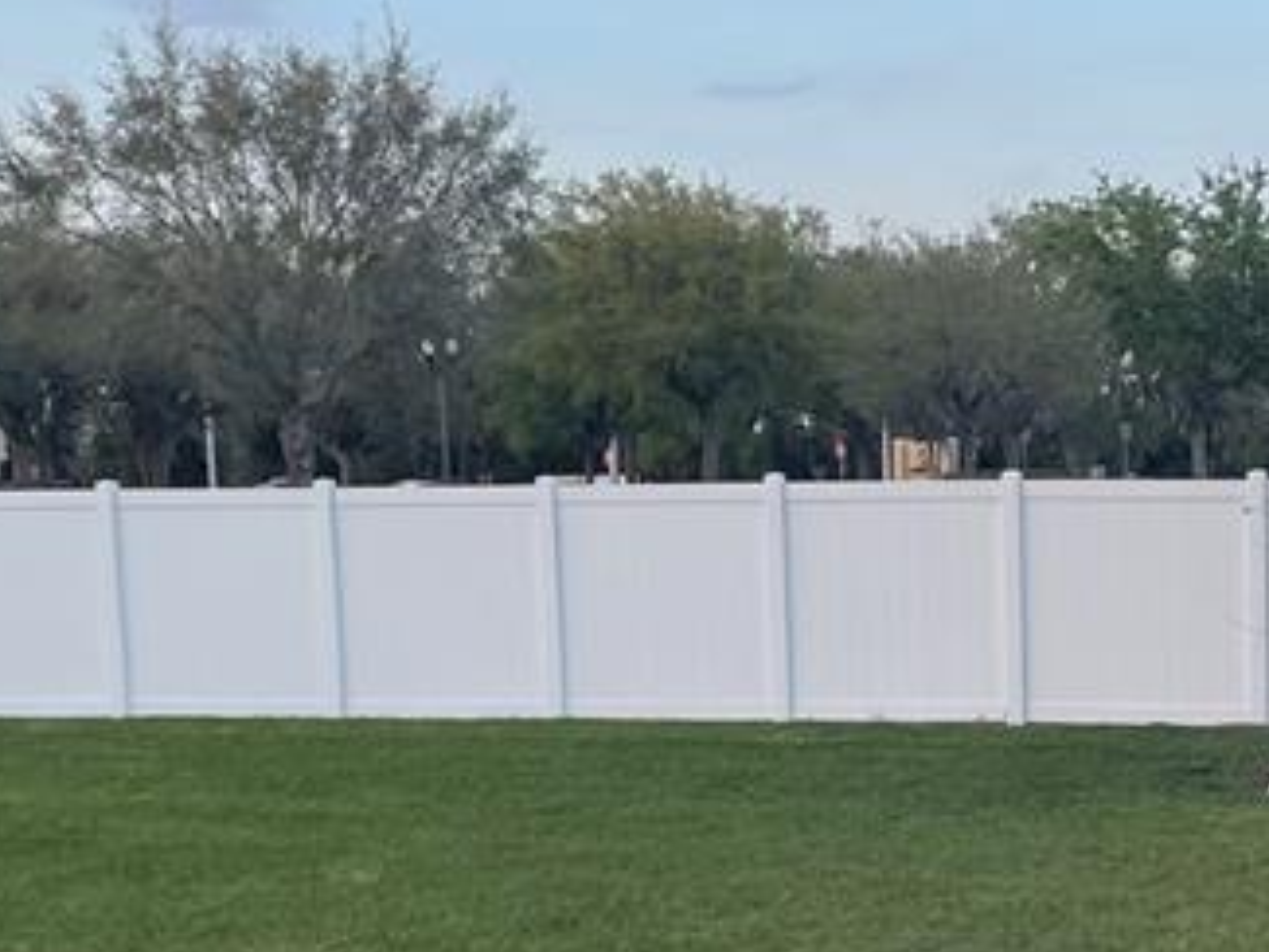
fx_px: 3007
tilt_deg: -7.9
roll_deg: +2.3
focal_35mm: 82
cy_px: 808
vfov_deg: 17.8
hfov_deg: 23.4
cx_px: 1035
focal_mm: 4.2
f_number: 1.6
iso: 32
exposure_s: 1/518
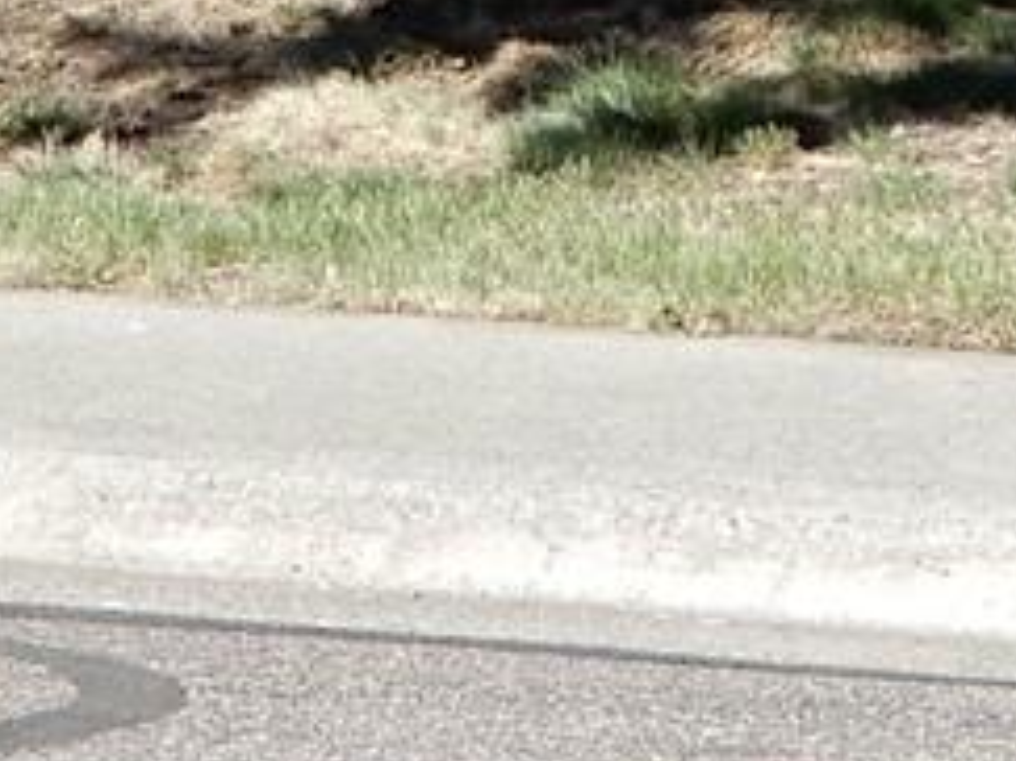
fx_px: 8683
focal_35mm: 296
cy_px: -820
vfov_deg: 4.9
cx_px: 1284
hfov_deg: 6.6
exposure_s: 1/400
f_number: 4
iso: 80
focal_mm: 8
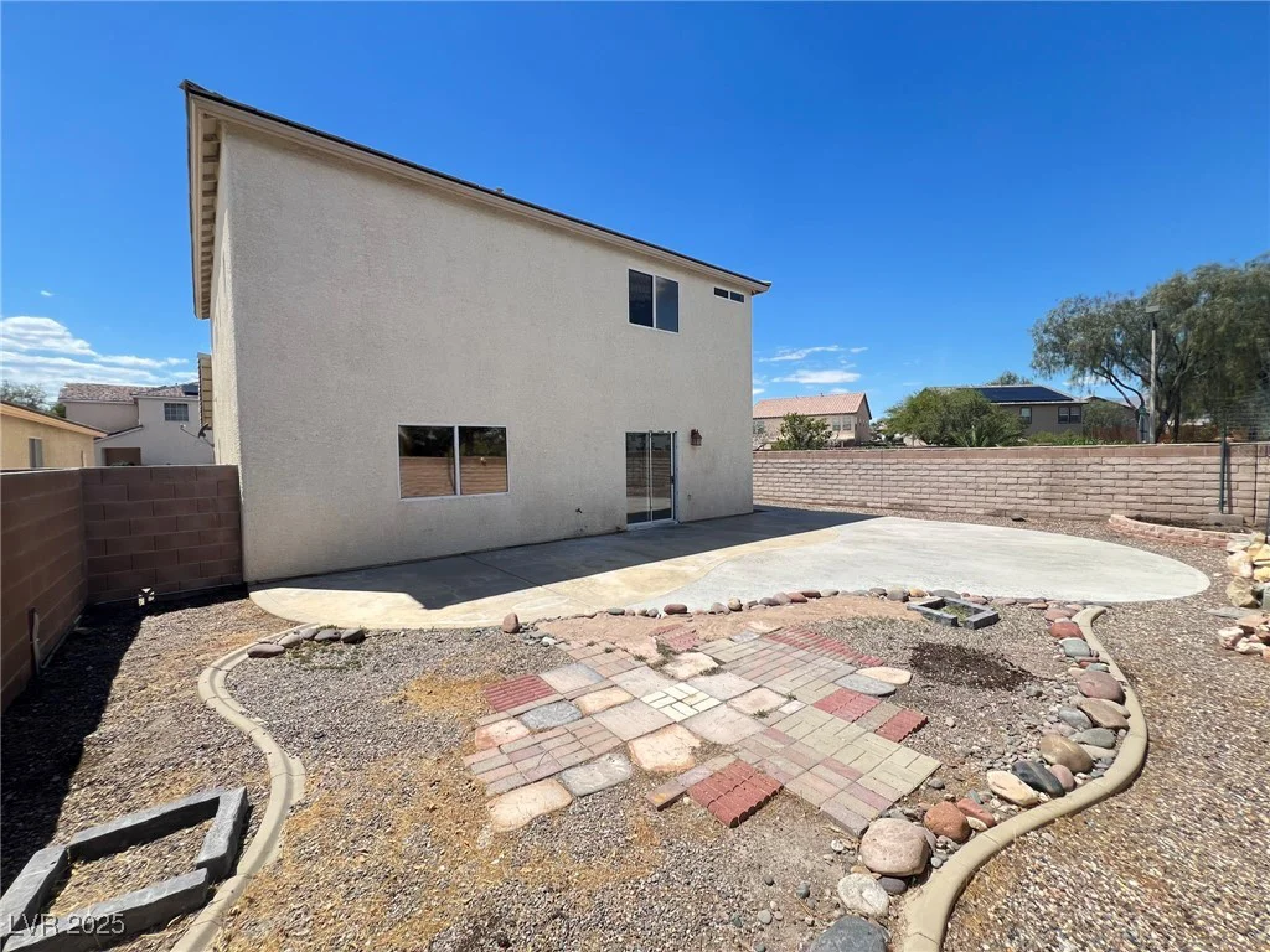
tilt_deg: -2.7
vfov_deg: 89.9
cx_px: 635
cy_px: 476
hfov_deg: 106.2
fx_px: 477
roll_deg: +1.2
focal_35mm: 13
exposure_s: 1/1033
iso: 32
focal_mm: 1.57
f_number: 1.8
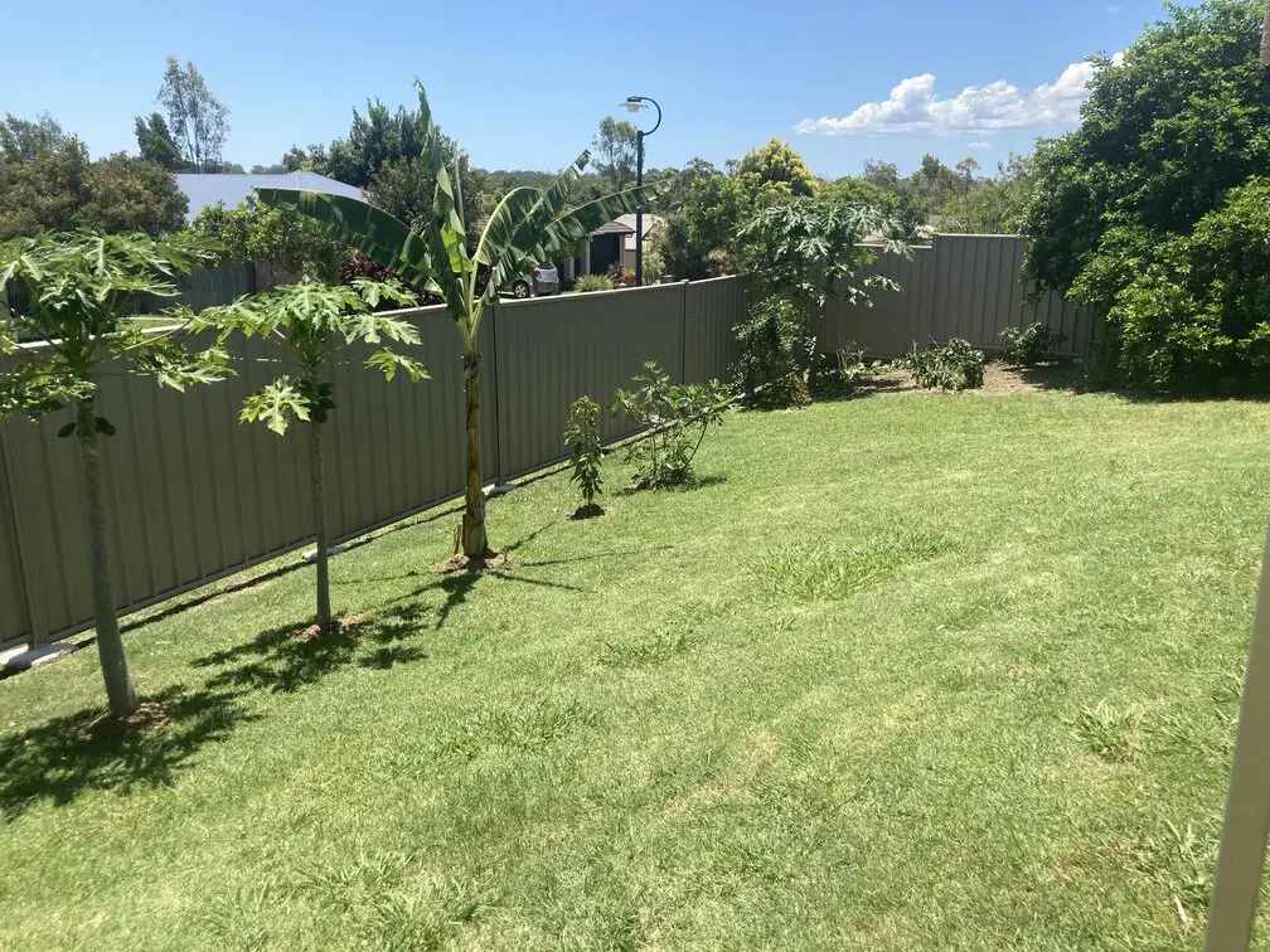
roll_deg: -1.1
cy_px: 476
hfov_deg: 63.4
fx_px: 1027
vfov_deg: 49.7
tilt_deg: -14.3
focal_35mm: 28
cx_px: 635
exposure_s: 1/1412
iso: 20
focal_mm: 3.99
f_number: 1.8
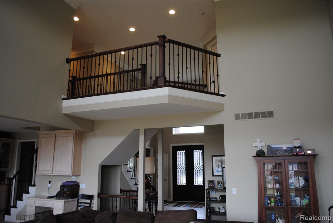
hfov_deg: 67.3
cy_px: 112
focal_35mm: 27
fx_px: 250
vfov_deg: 48.0
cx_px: 166
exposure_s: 1/40
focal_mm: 18
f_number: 3.5
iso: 200
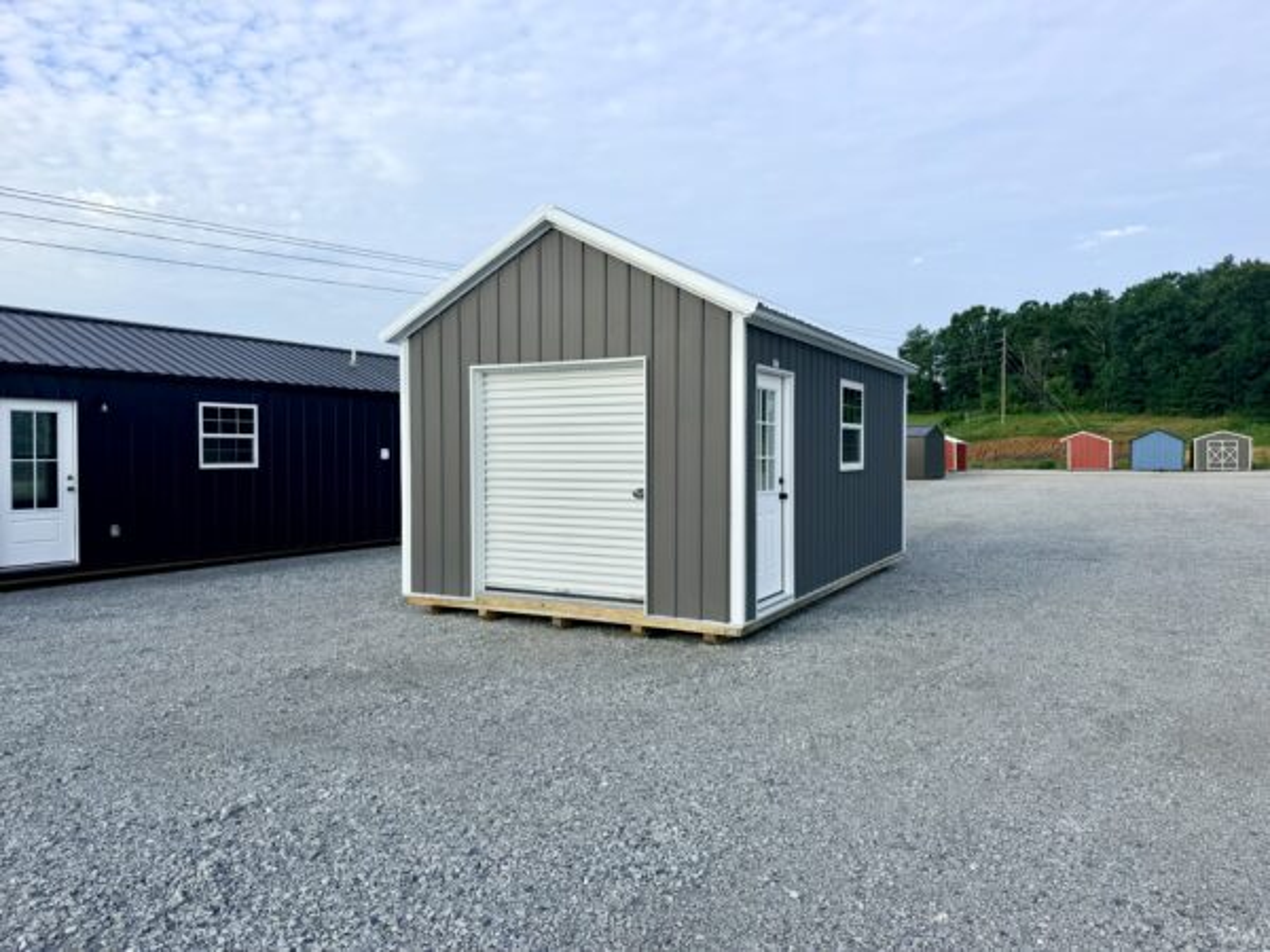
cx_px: 635
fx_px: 881
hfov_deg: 71.6
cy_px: 476
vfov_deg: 56.8
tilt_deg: -1.3
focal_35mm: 24
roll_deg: -0.1
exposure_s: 1/3021
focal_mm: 6.76
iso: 80
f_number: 1.78
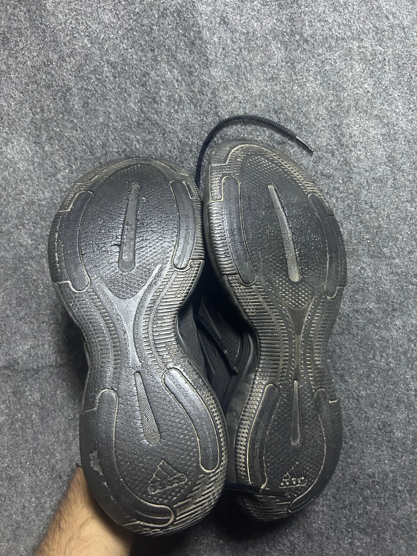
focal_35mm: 26
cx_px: 208
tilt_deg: -63.0
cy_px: 278
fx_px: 418
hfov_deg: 53.1
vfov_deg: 67.3
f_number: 1.5
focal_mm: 5.7
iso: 500
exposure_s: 1/33
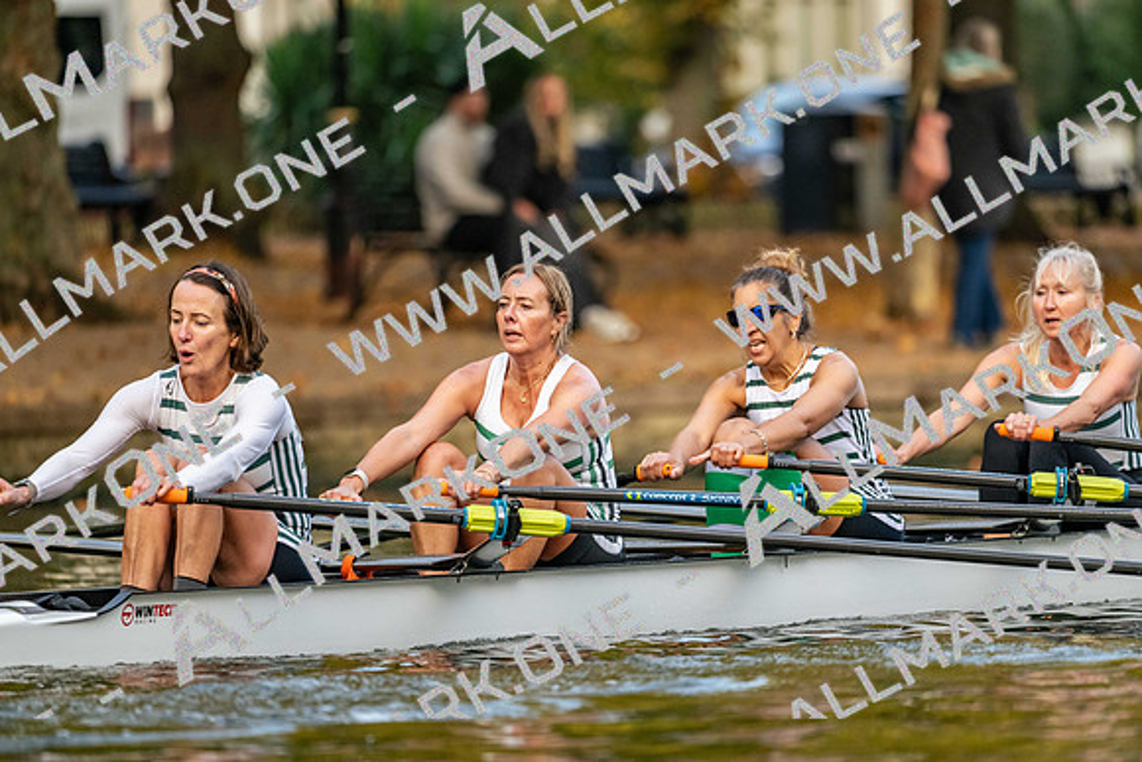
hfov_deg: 5.2
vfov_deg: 3.4
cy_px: 381
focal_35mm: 400
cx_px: 571
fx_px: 12691
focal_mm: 400
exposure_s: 1/2500
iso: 3200
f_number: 4.5
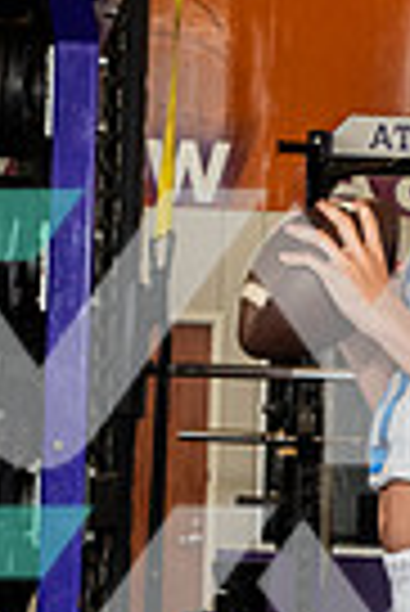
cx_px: 487
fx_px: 2249
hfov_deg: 10.3
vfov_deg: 15.2
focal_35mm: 132
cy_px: 648
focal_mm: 40
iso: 800
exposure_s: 1/250
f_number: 7.1
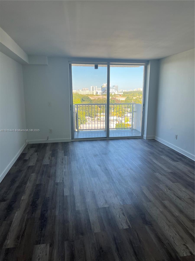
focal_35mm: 26
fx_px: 195
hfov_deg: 53.1
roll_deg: +0.0
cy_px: 130
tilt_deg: -10.0
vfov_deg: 67.3
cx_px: 98
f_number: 1.5
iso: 50
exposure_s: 1/513
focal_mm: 5.7
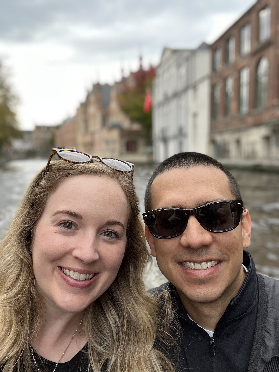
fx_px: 322
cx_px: 140
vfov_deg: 60.0
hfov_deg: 46.8
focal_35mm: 30
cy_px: 186
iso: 50
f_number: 2.2
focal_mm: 2.71
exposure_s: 1/129
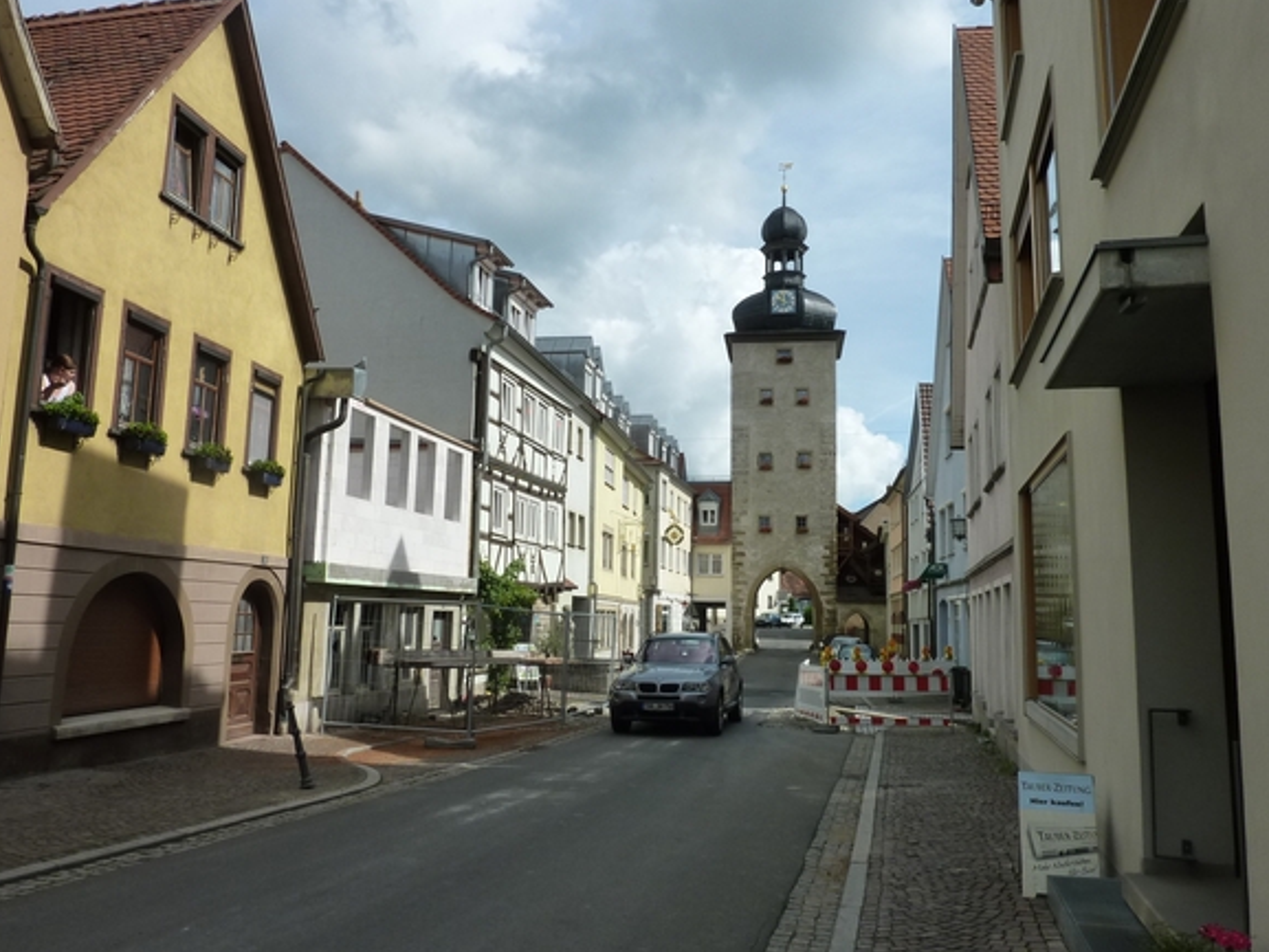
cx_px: 640
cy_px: 481
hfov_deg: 67.3
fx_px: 953
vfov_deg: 53.1
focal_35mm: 26
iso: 125
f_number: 5.6
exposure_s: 1/400
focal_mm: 4.1
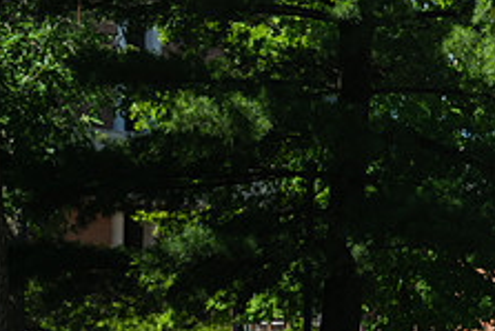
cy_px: 332
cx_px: 64
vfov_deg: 4.2
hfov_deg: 6.3
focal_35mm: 325
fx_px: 4471
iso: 100
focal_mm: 125
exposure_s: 1/640
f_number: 4.5
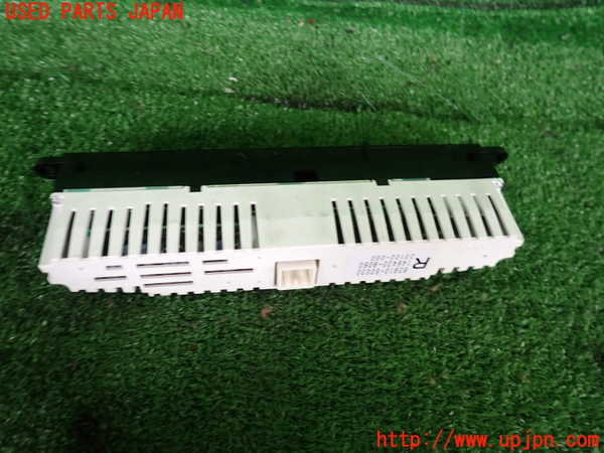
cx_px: 302
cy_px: 226
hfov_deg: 69.4
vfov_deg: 54.9
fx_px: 436
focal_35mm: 25
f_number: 2
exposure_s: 1/60
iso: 160
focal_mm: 4.5
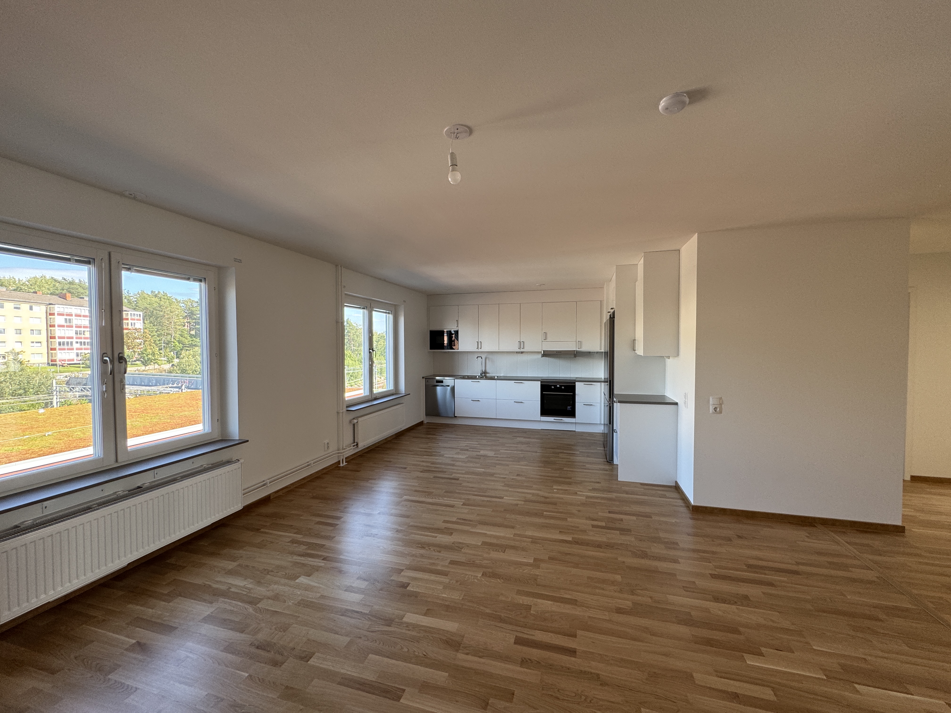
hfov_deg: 102.1
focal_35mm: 14
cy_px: 356
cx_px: 476
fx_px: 385
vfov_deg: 85.7
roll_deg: +0.0
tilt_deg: -1.1
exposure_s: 1/99
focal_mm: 2.22
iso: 100
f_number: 2.2
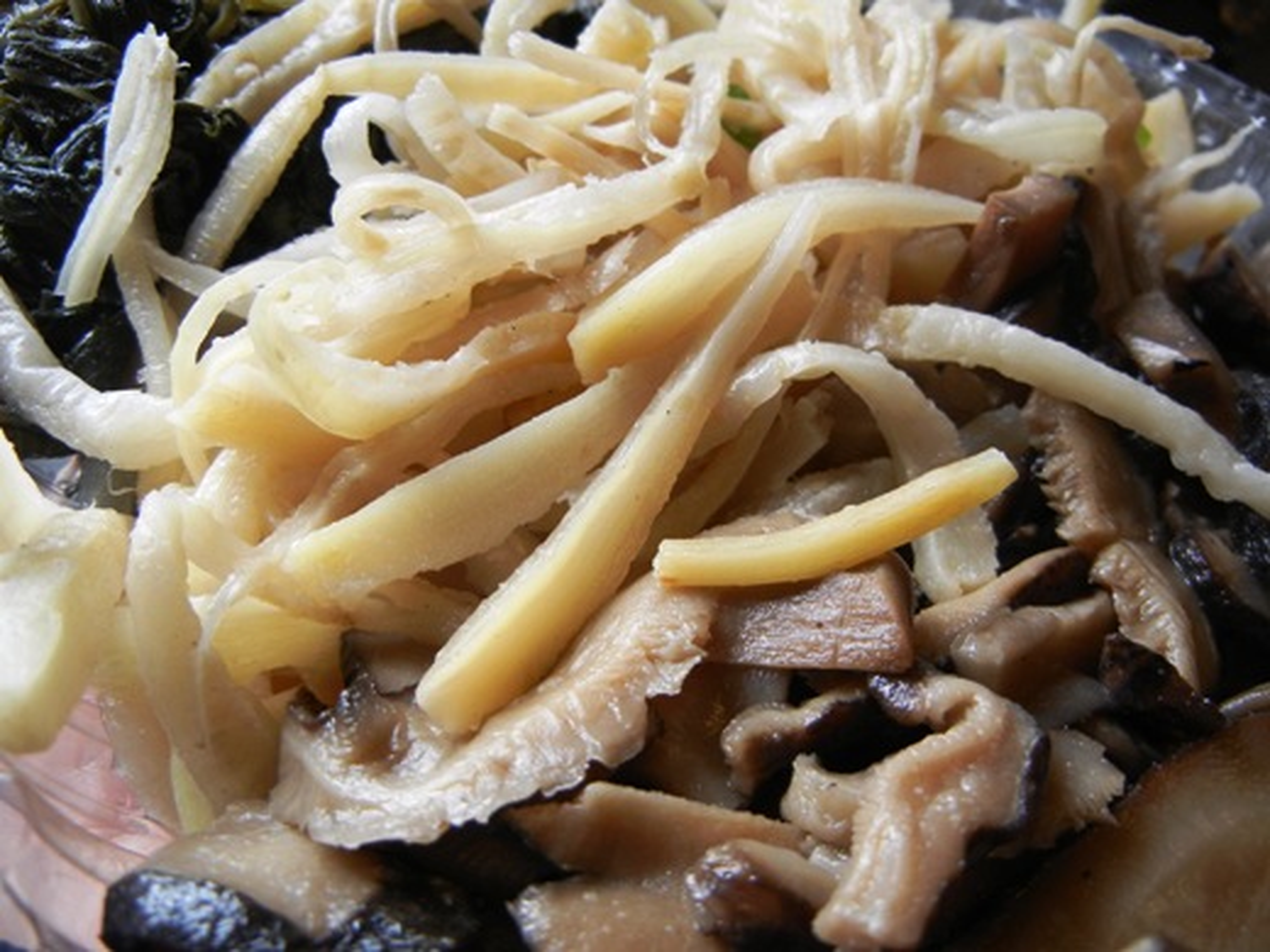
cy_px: 476
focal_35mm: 30
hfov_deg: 60.0
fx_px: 1101
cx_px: 635
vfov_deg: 46.8
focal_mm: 5.4
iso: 160
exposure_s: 1/95.7
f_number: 3.5
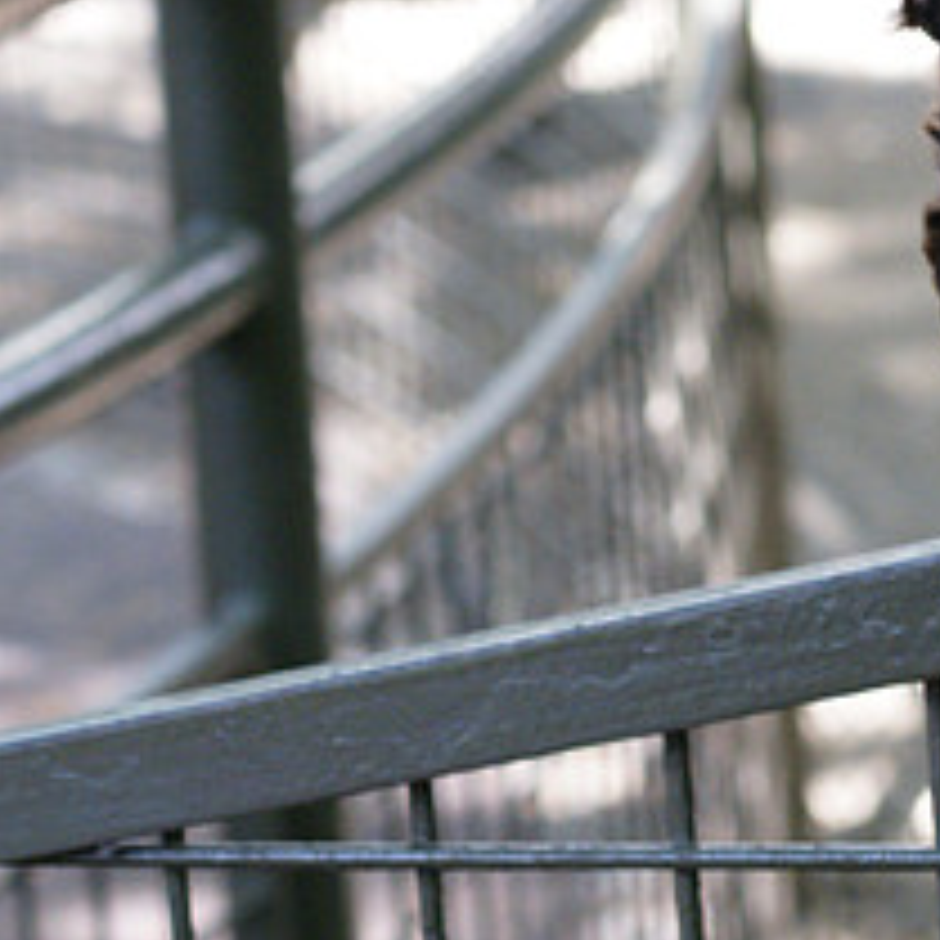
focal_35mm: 265
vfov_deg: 6.6
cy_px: 101
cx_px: 1300
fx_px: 8147
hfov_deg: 6.5
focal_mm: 75
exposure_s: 1/80
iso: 1600
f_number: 8
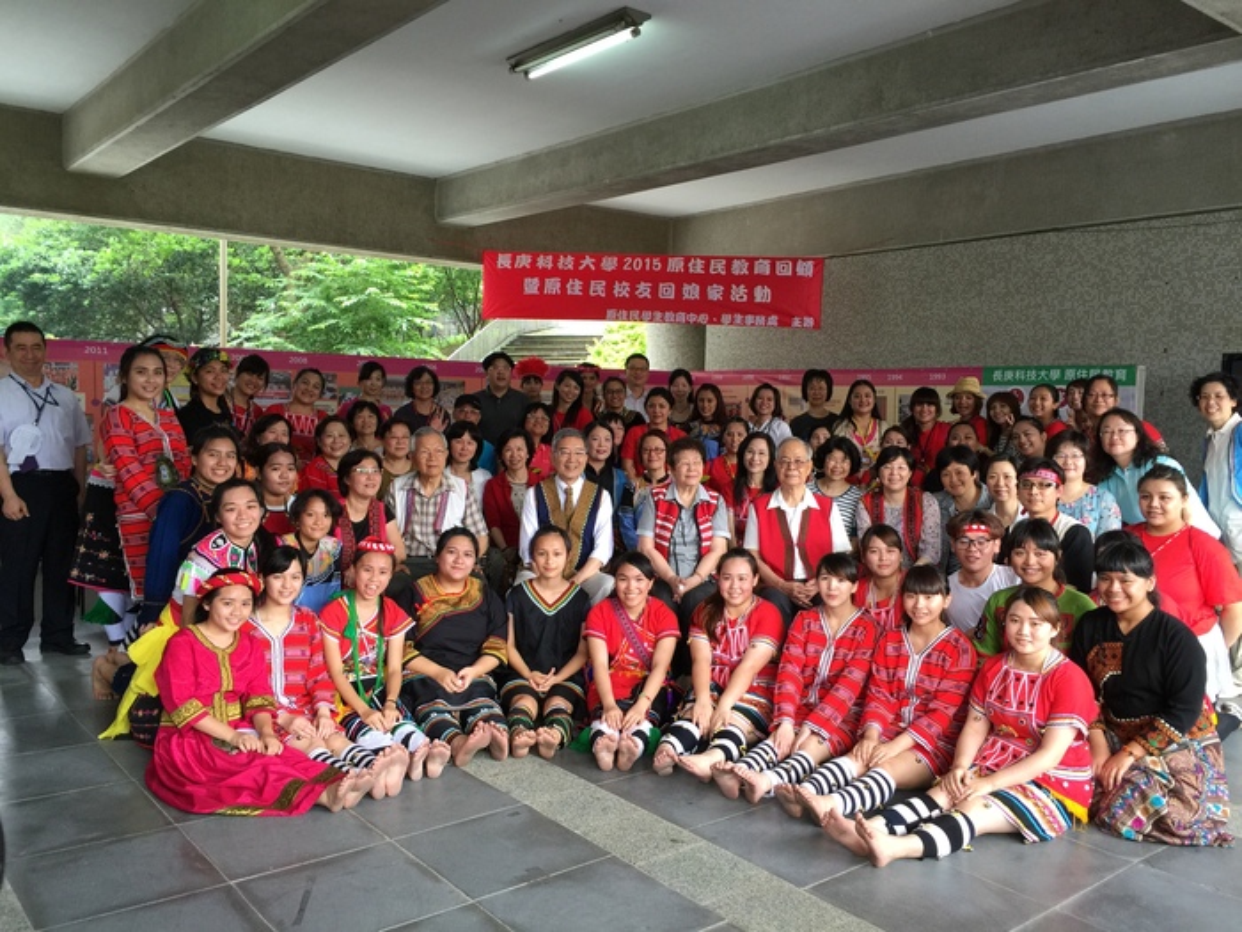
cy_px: 466
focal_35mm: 29
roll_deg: -1.4
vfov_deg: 48.2
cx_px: 621
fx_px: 1041
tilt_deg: -3.4
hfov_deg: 61.7
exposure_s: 1/30
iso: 32
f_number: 2.2
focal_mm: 4.15
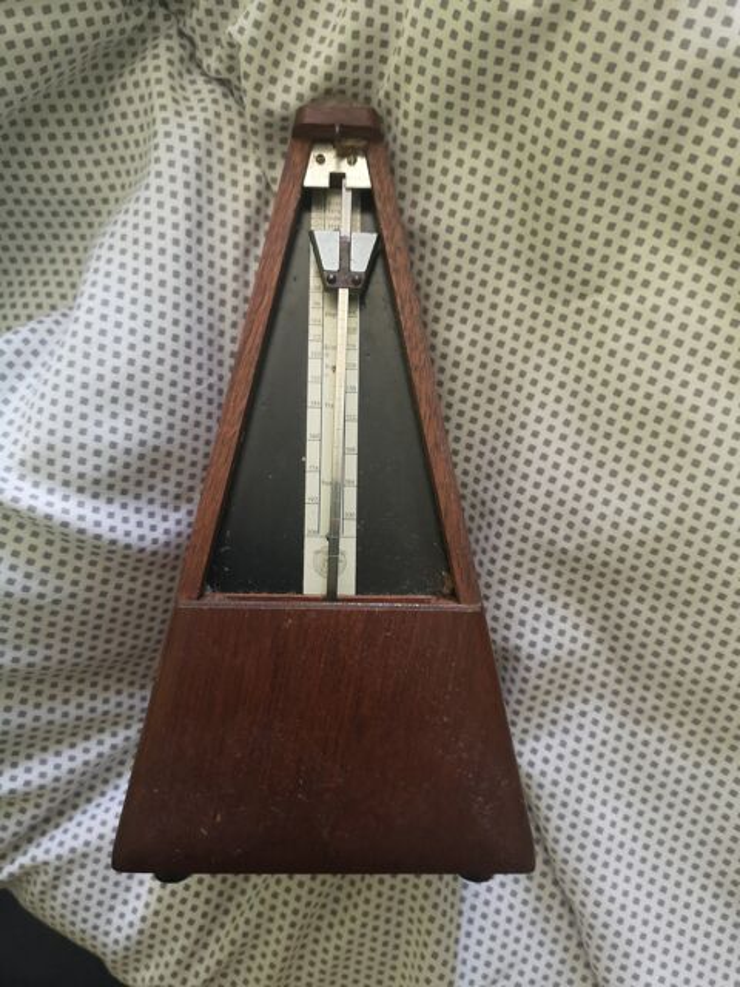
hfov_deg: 51.4
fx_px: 770
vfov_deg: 65.3
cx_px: 370
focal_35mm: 27
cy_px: 494
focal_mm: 5.58
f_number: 1.8
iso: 640
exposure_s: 1/50
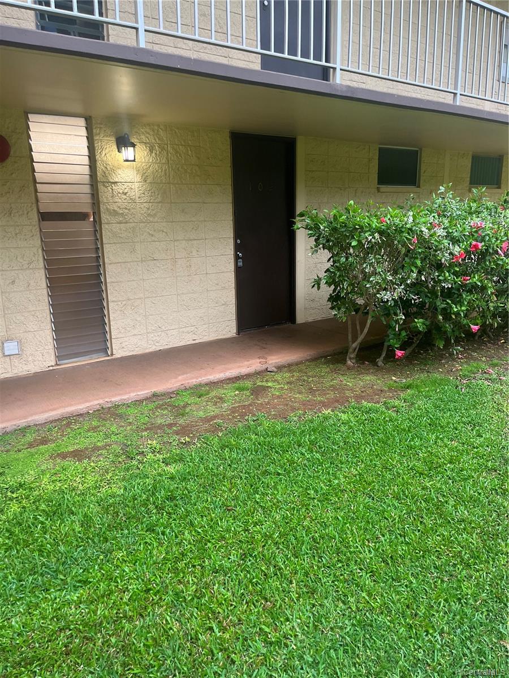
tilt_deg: -8.9
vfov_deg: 67.3
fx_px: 510
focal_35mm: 26
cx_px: 254
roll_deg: +0.2
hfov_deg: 53.1
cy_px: 339
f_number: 1.6
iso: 125
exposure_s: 1/83
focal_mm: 5.1
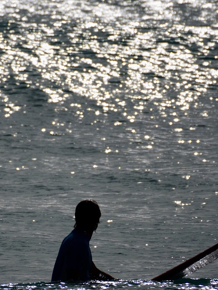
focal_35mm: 1074
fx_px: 9016
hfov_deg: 1.4
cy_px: 169
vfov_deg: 1.8
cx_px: 74
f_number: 6.3
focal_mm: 300
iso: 200
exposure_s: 1/6000
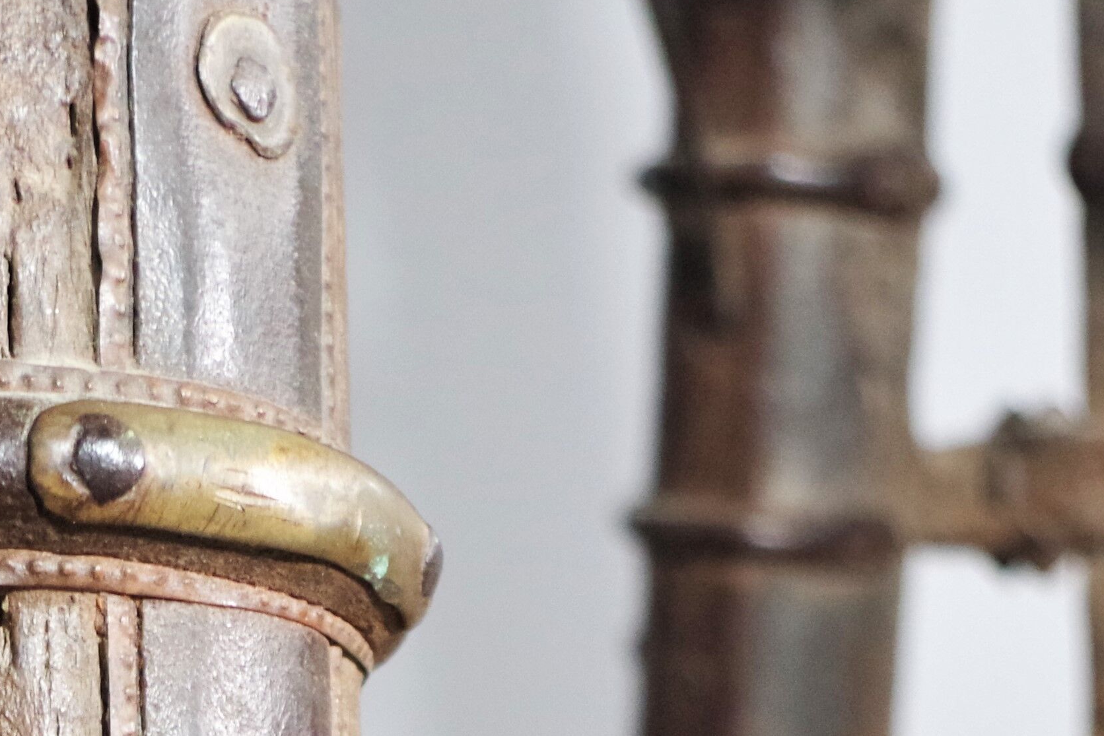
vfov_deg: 10.7
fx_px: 3741
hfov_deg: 16.4
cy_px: 1218
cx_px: 7
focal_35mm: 122
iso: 1600
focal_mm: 23.13
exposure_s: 1/60
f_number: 4
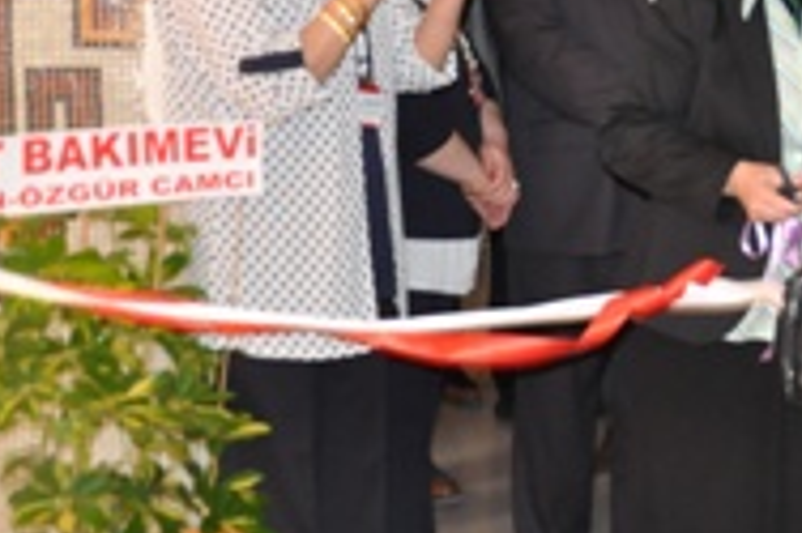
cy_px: 47
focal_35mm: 86
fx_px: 1914
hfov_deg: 22.2
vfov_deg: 15.7
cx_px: 909
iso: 1250
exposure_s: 1/60
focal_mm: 24
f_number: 4.5
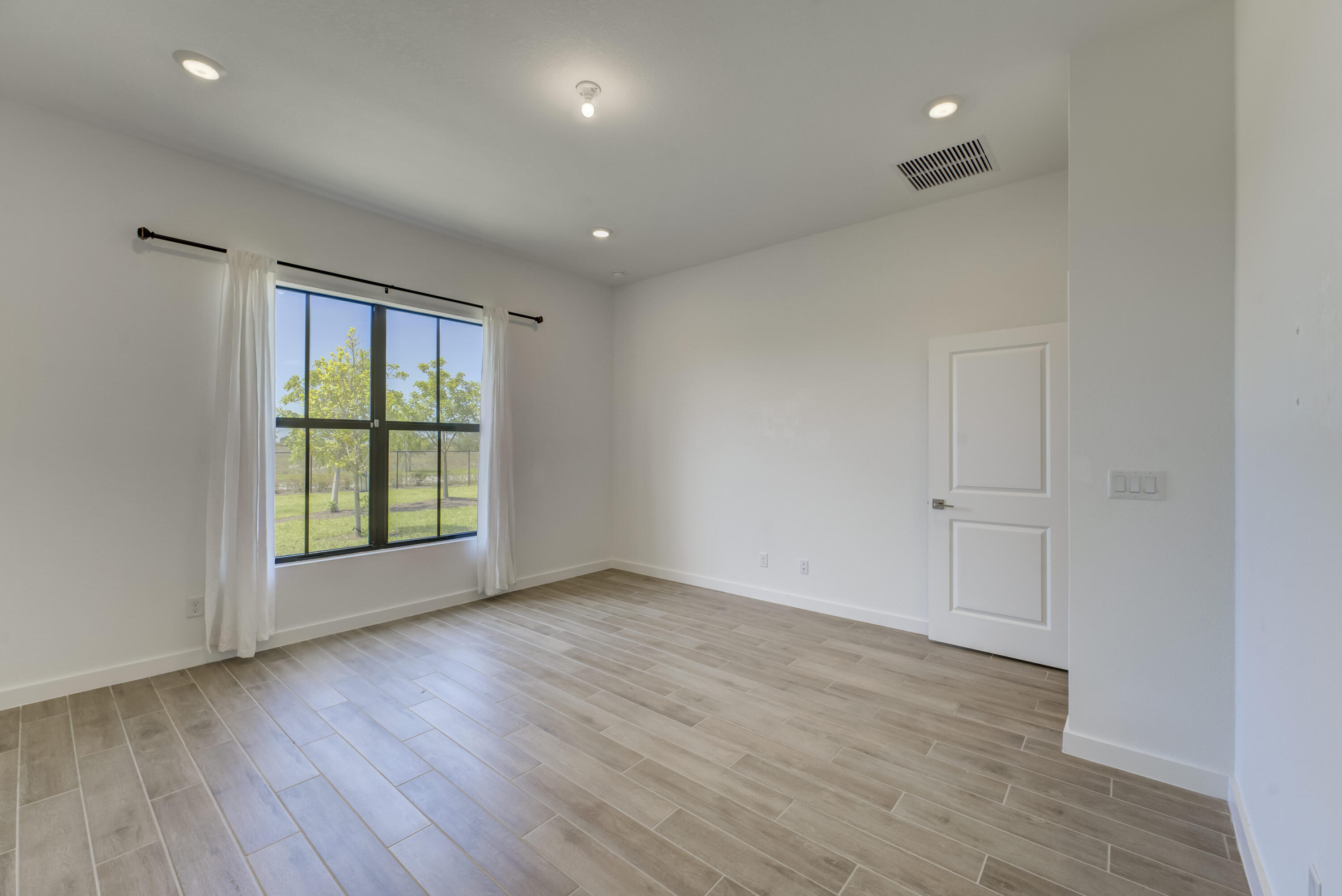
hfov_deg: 104.2
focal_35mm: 14
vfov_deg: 81.2
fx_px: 522
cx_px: 671
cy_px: 448
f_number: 9
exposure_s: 1/40
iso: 400
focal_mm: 14
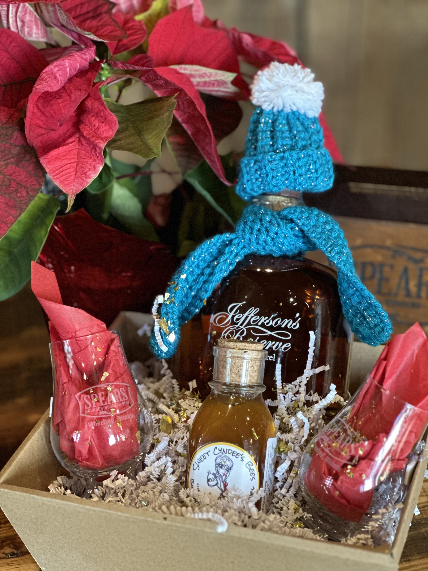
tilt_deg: -28.0
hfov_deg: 19.1
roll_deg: +2.0
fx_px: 1269
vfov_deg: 25.3
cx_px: 214
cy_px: 286
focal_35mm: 77
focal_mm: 9
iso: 500
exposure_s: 1/15
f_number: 2.8
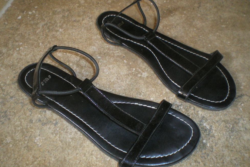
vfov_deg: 35.0
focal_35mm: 38
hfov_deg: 50.7
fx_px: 264
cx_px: 124
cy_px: 77
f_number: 4.6
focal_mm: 6.3
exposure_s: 1/50
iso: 500
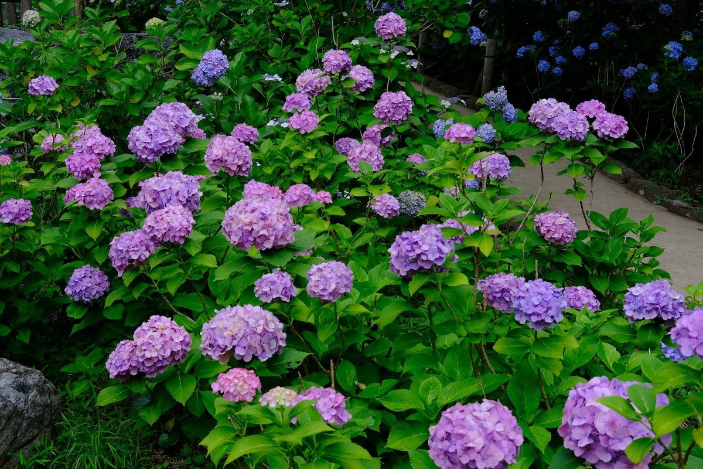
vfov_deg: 25.5
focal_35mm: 53
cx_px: 352
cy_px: 234
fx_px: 1035
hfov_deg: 37.5
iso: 640
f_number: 11
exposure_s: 1/105
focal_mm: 35
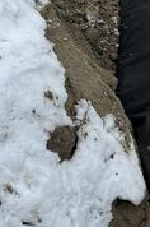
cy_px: 55
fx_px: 941
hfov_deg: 8.8
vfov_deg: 13.7
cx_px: 264
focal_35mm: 150
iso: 80
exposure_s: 1/2174
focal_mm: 6.76
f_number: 1.78
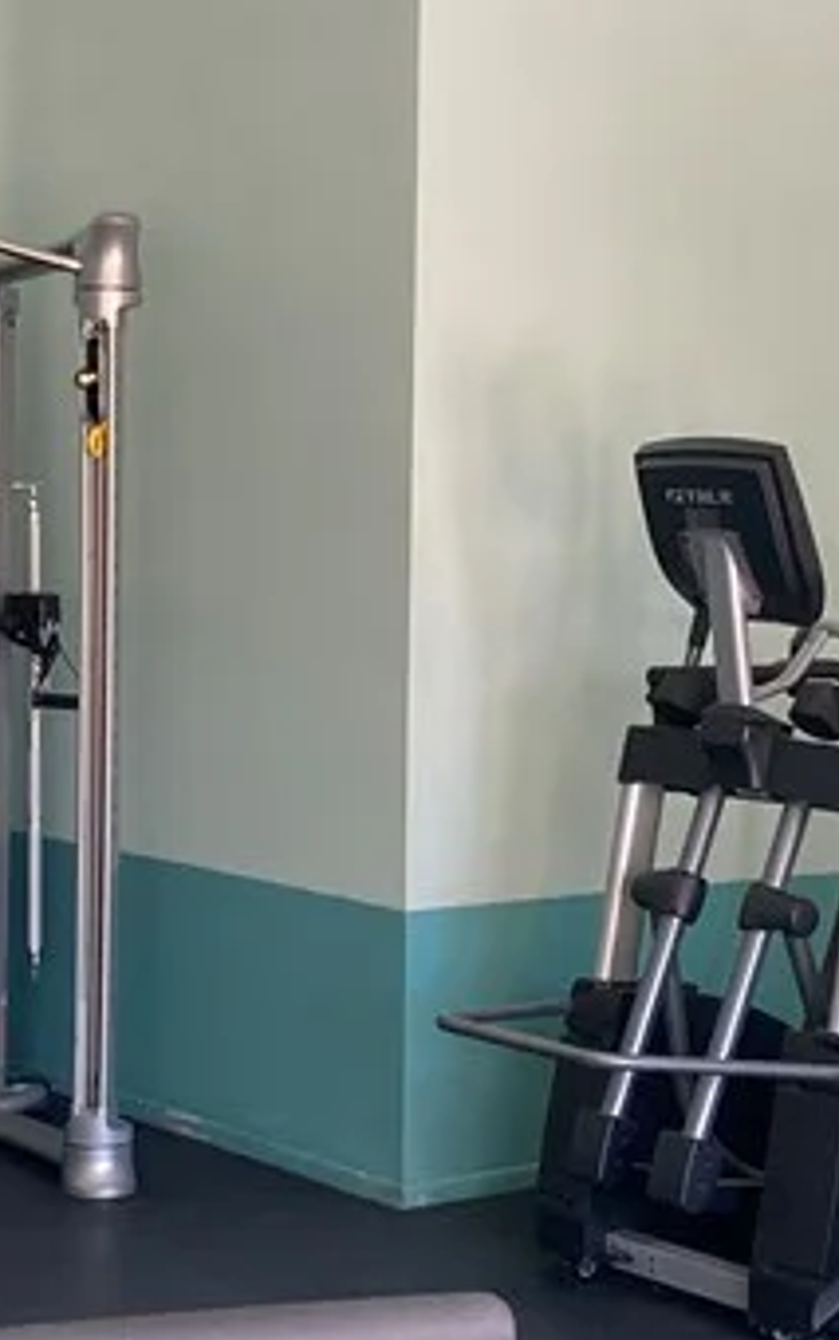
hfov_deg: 15.8
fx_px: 3031
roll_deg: -1.4
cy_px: 595
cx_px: 370
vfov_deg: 24.9
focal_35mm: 83
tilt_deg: -2.9
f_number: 1.8
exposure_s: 1/60
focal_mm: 4.25
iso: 64
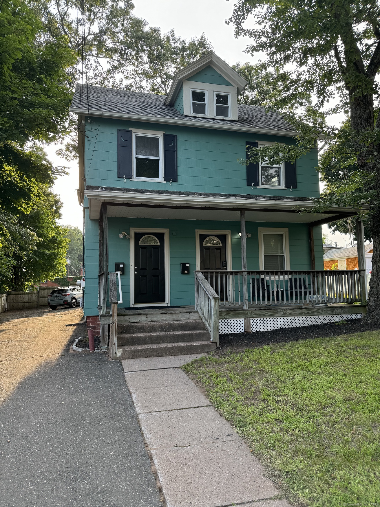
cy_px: 254
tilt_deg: +5.6
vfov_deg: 71.6
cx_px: 190
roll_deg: +1.3
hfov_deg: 56.8
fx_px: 351
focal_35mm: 24
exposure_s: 1/343
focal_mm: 6.76
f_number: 1.78
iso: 80
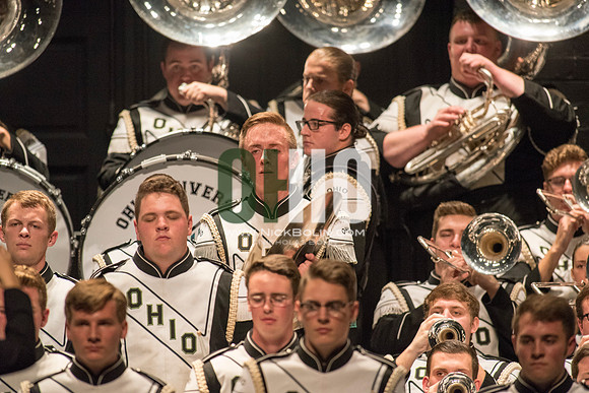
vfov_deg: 2.3
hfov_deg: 3.4
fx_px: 9819
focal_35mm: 600
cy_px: 196
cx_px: 294
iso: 4000
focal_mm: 600
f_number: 5.6
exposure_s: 1/320
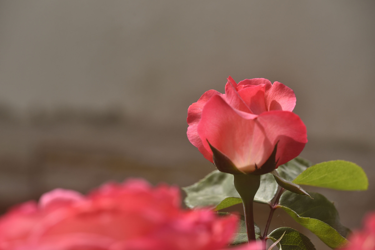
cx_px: 188
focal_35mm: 150
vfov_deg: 9.2
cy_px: 125
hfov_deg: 13.7
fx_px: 1563
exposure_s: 1/1000
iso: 400
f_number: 8
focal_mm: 150
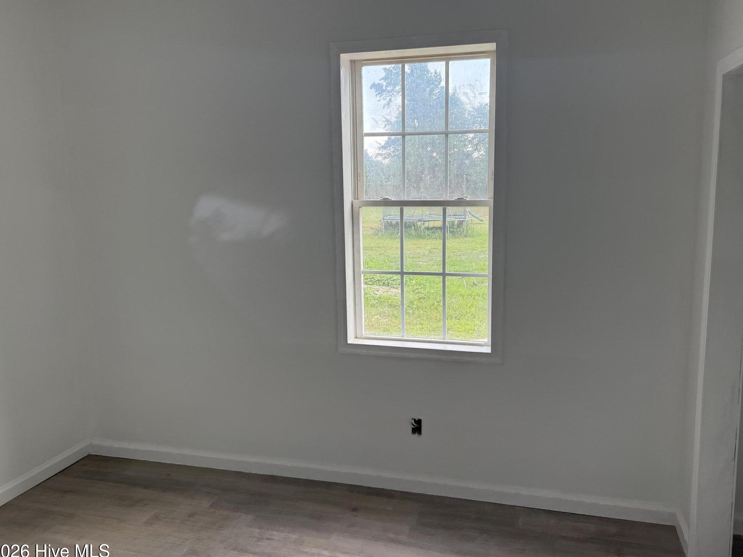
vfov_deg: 51.3
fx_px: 579
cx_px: 393
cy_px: 267
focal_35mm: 27
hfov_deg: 65.3
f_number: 1.78
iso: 100
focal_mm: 6.76
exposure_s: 1/234
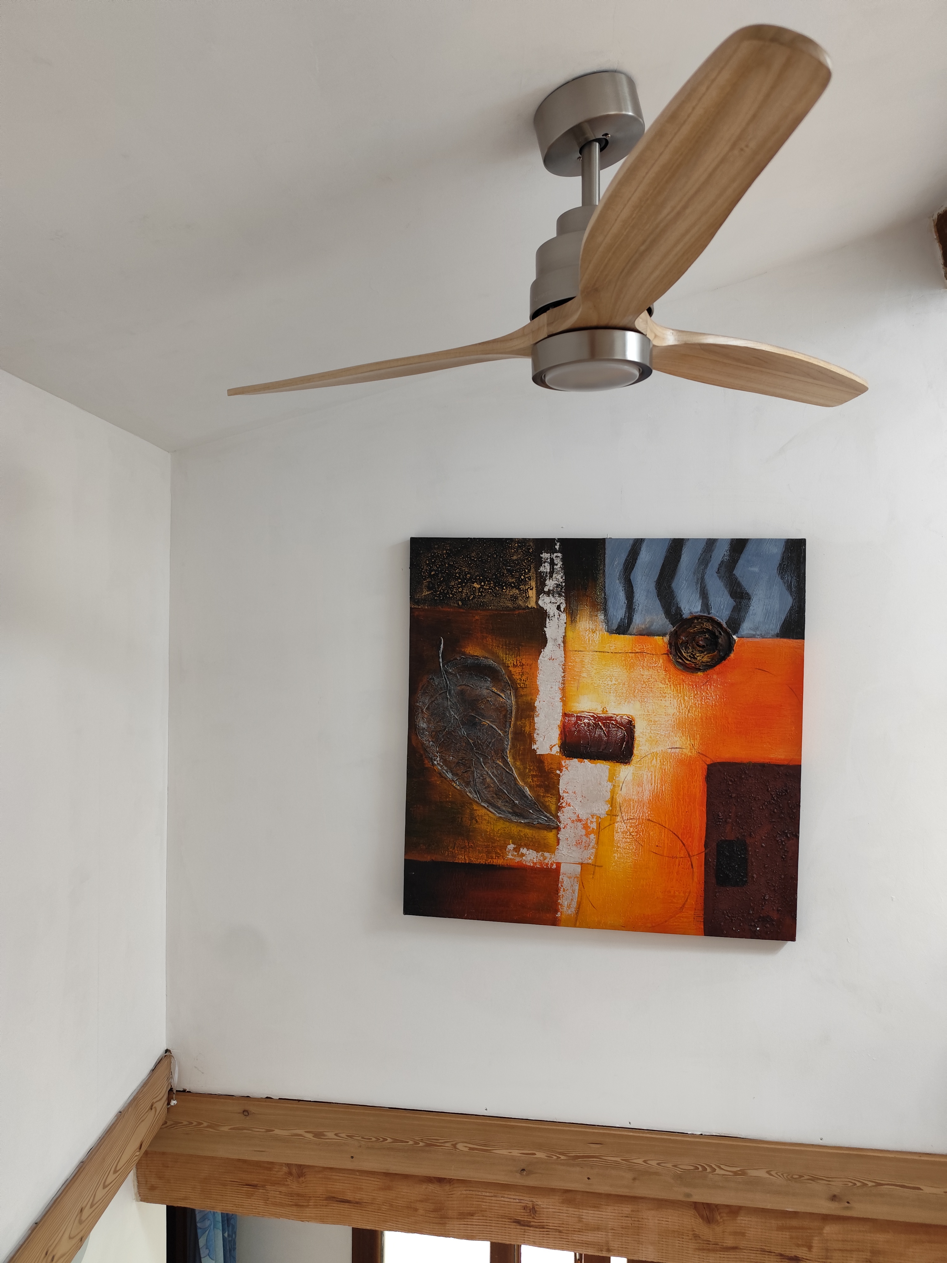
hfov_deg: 58.9
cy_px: 632
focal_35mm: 23
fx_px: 839
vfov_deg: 73.9
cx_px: 474
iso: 640
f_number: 1.65
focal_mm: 6.19
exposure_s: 1/50
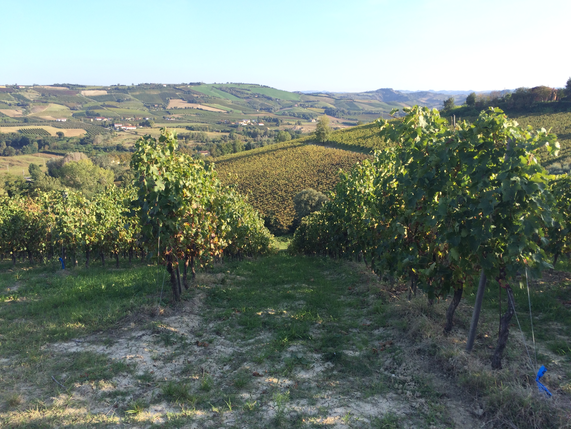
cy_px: 214
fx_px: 478
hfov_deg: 61.7
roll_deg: -0.1
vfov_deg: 48.2
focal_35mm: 29
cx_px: 286
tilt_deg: -13.0
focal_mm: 4.15
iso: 32
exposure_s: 1/533
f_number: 2.2
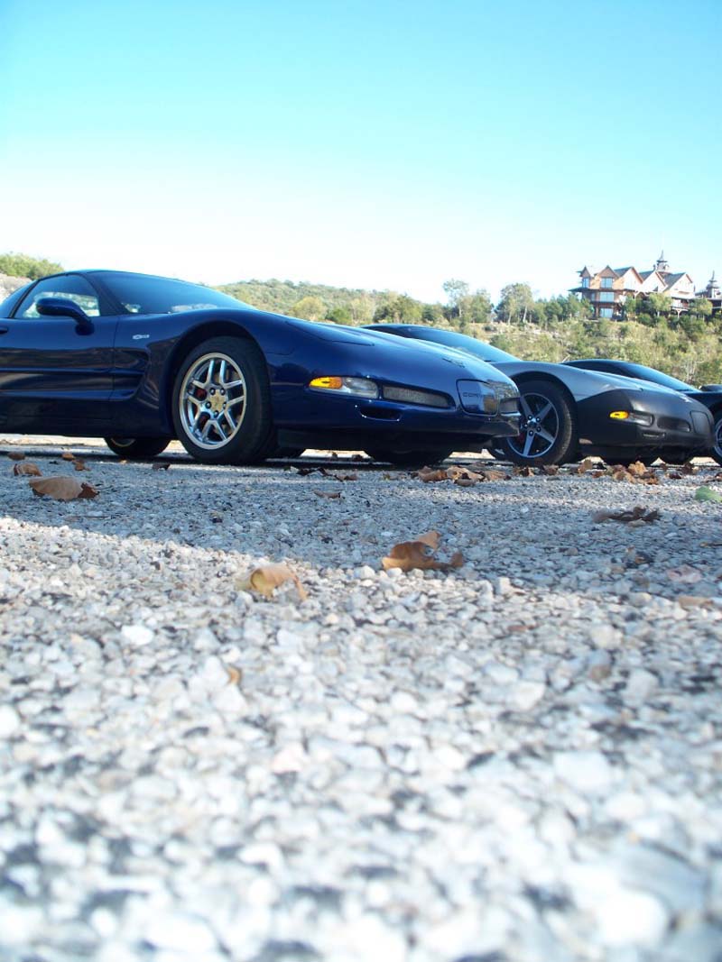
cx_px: 361
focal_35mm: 36
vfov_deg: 51.4
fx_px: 1001
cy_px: 481
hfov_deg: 39.6
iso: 64
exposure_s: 1/250
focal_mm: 7.54
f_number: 2.8
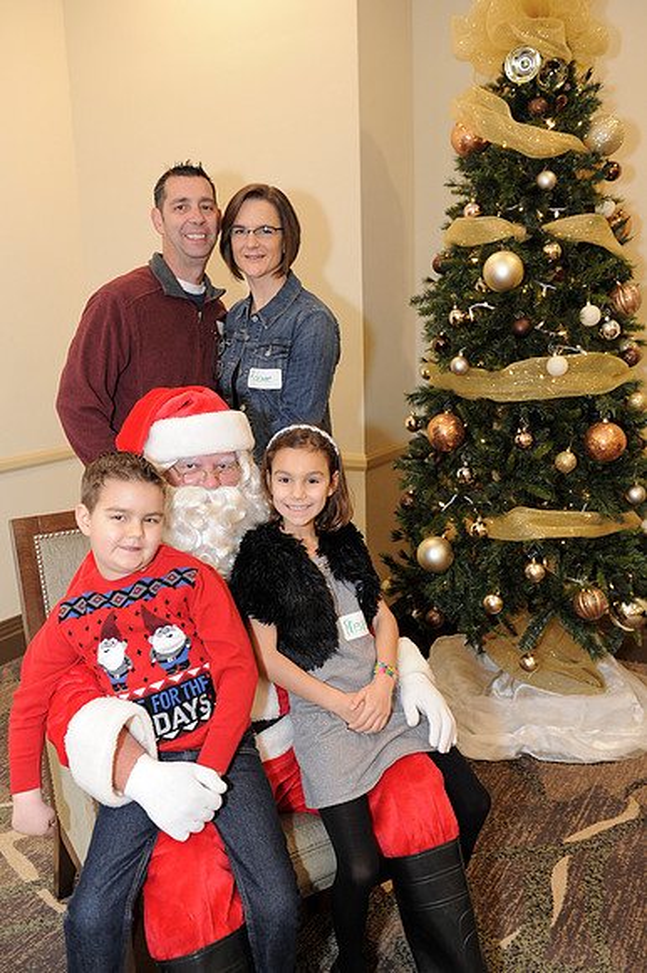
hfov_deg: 41.1
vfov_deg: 58.7
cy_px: 486
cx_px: 324
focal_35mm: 32
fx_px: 864
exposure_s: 1/100
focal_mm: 32
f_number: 4
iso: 1600
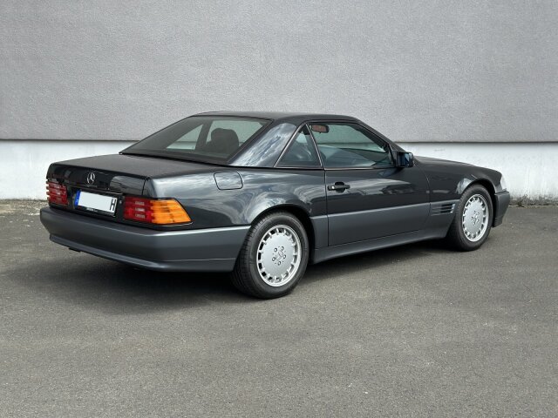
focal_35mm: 48
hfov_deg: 39.7
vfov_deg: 30.3
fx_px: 774
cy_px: 209
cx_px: 279
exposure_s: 1/2070
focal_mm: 6.86
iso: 100
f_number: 1.78
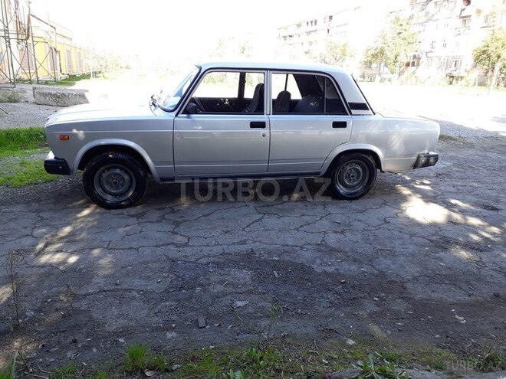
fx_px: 395
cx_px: 253
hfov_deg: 65.3
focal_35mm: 27
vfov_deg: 51.4
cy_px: 190
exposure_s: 1/159
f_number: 1.9
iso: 40
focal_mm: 3.6
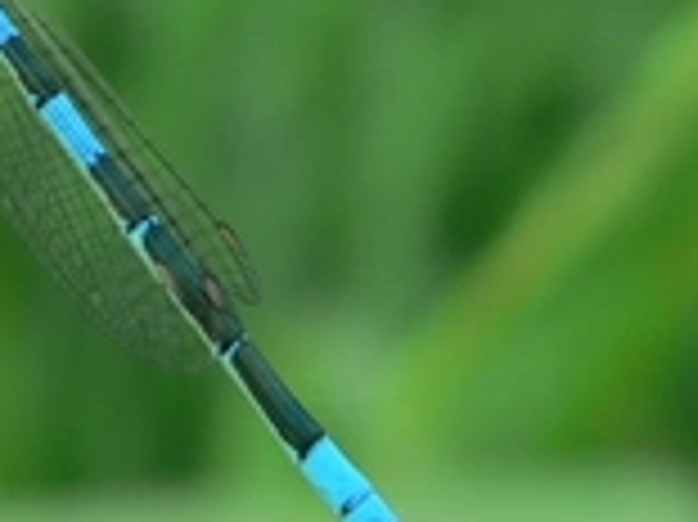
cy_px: -22
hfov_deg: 7.9
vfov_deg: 6.0
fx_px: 4997
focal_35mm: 248
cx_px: -23
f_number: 2.8
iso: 80
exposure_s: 1/125
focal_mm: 9.9
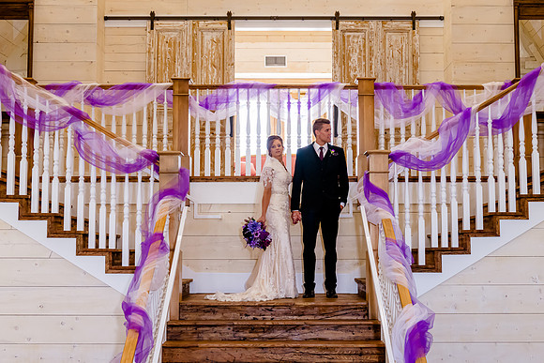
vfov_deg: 24.4
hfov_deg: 35.9
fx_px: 839
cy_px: 184
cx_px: 272
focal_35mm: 55
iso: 2000
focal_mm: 45
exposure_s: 1/200
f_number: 6.3
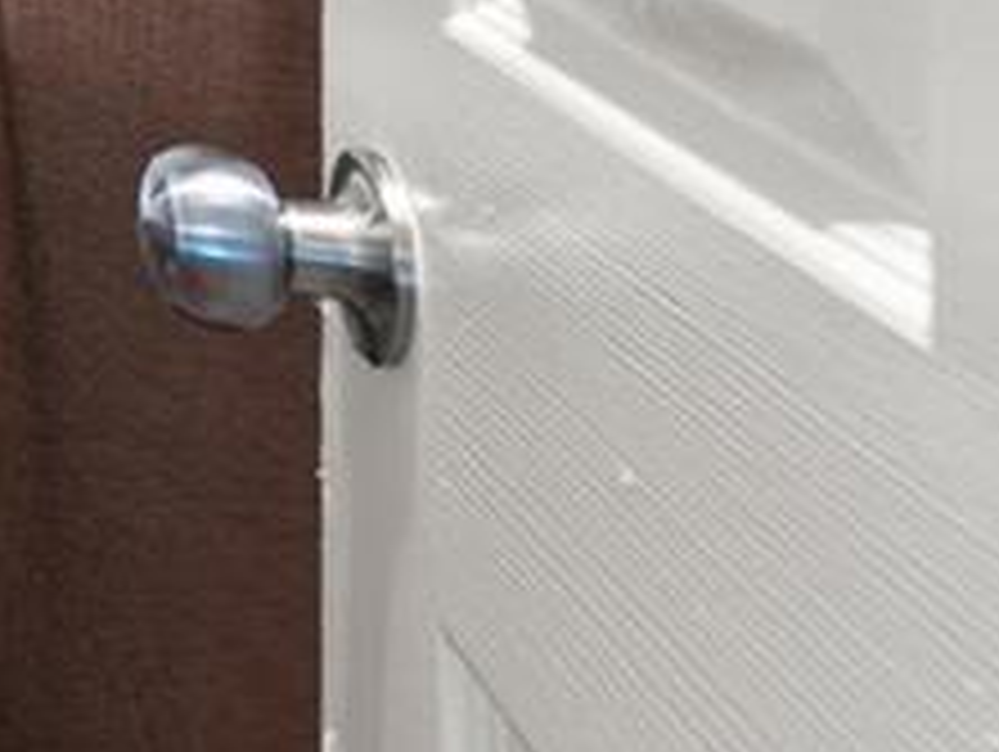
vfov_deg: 19.6
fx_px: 1791
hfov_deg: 17.4
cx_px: -1161
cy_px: -466
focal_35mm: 62
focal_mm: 14
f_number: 7.1
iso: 800
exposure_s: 1/2.5
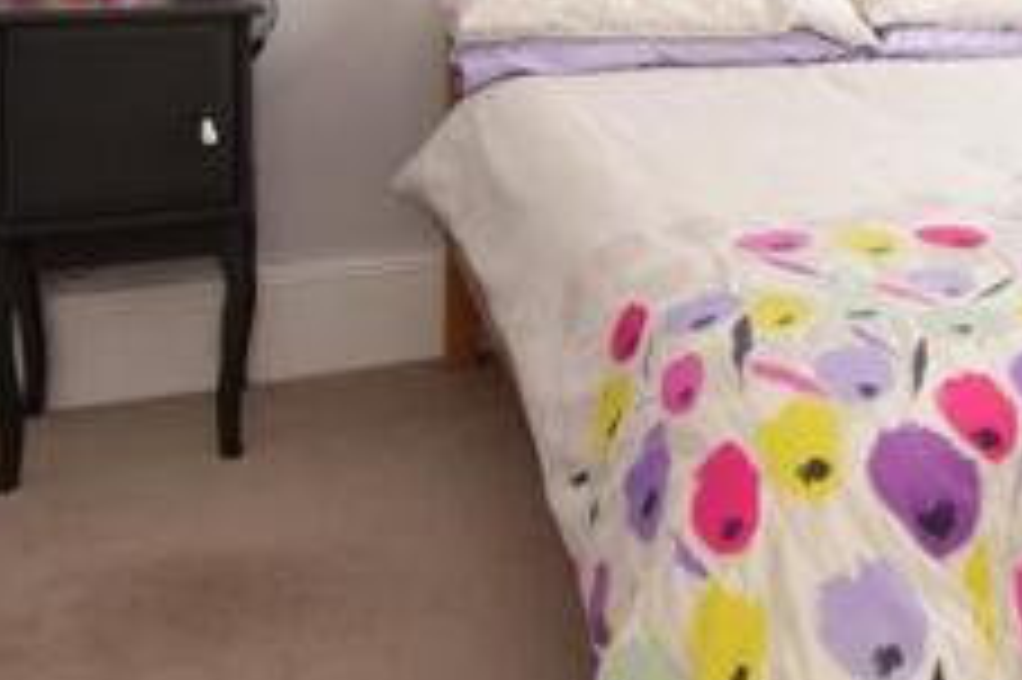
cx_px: 1031
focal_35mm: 52
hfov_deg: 34.6
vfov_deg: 23.7
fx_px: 1475
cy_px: -137
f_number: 6.3
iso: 200
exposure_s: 1/20
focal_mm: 12
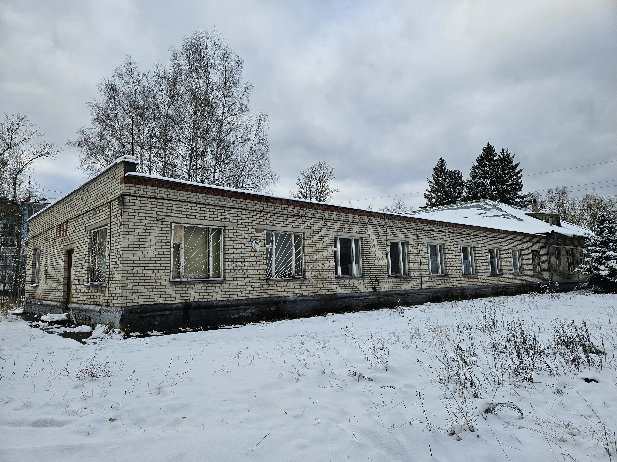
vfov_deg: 58.9
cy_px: 231
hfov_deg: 73.9
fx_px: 410
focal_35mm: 23
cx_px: 308
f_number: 1.8
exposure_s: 1/1414
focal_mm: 5.4
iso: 32
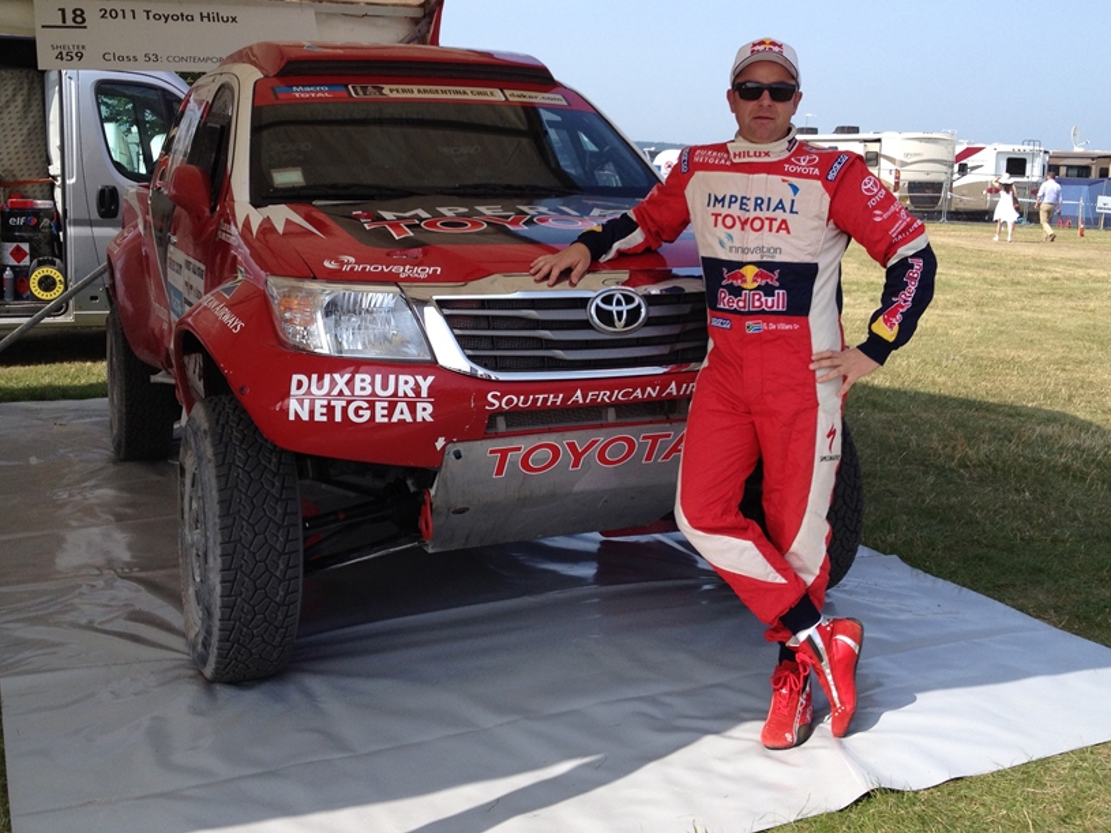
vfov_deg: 32.8
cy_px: 337
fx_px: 1412
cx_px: 553
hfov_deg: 43.0
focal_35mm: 44
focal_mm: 4.28
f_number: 2.4
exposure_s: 1/1284
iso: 50
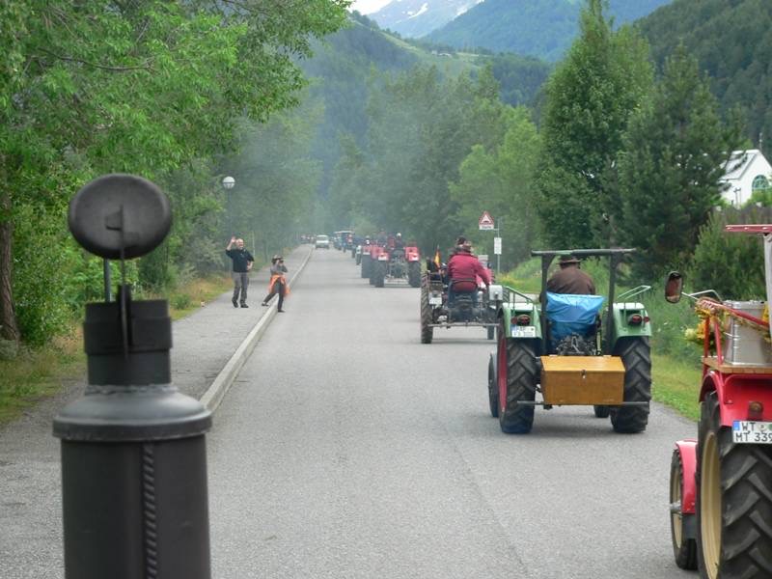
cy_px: 290
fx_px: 2096
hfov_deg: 20.9
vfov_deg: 15.7
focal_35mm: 94
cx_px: 386
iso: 80
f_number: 4
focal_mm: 15.6
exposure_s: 1/160
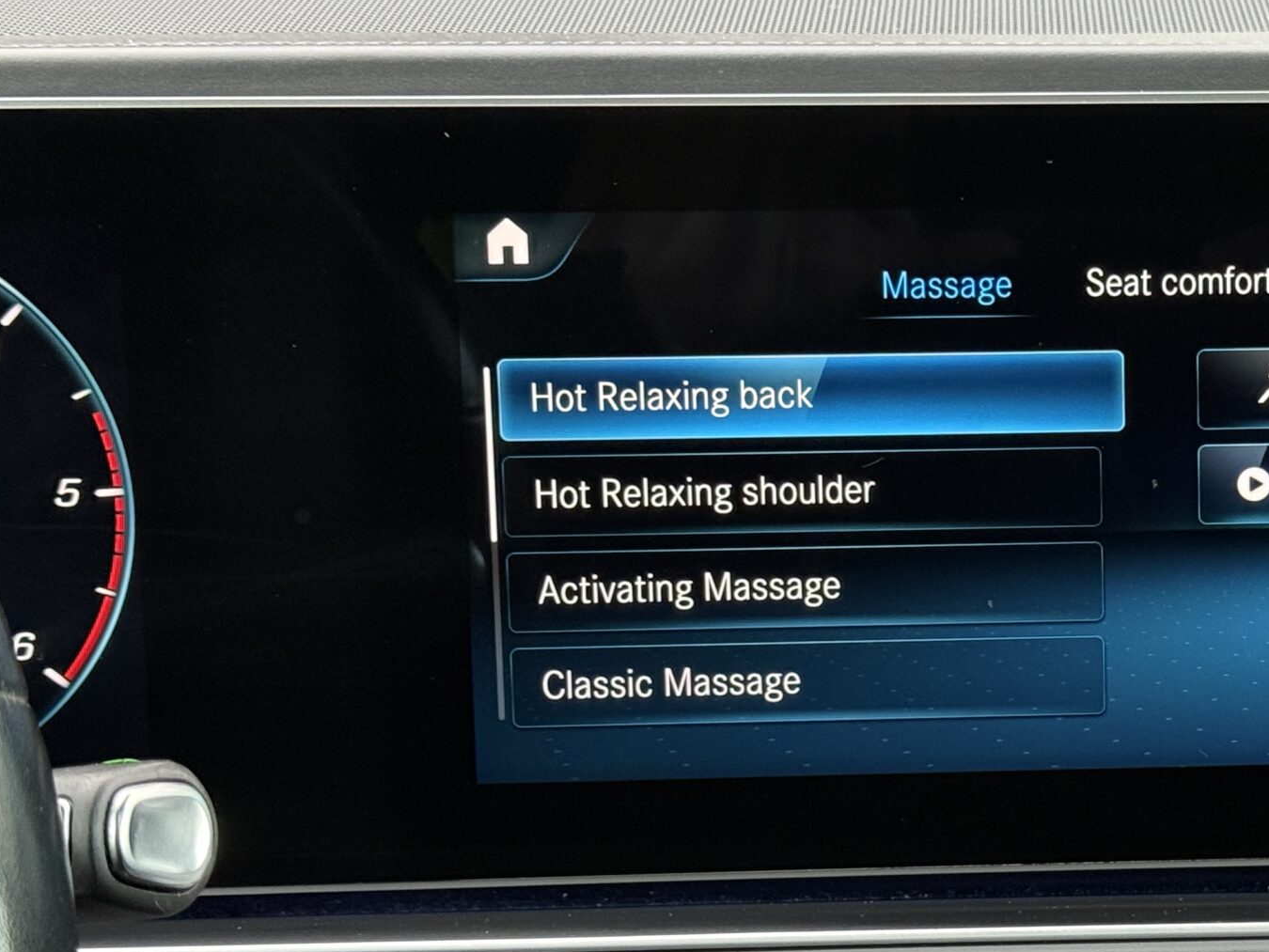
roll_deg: -0.1
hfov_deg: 21.0
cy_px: 567
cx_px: 1182
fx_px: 3337
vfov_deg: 16.2
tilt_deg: -14.0
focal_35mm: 91
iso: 200
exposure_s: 1/53
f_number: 1.78
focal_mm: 6.76
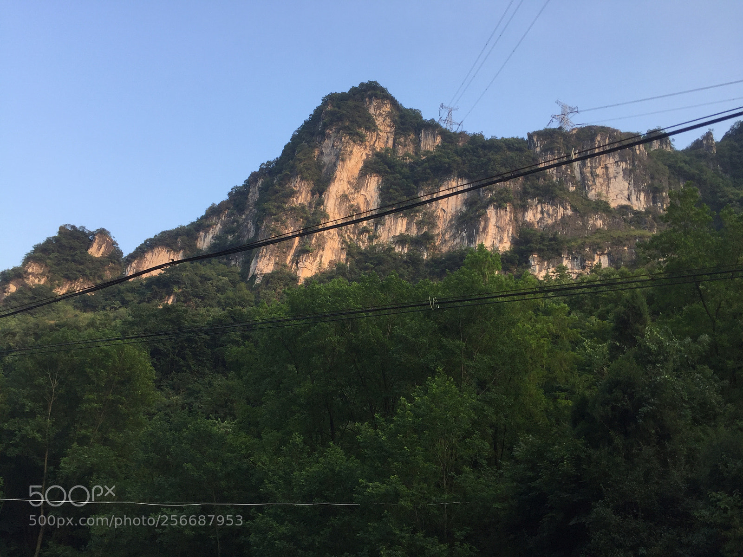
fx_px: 622
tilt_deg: +27.8
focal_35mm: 29
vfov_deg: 48.2
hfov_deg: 61.7
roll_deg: -7.9
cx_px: 372
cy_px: 278
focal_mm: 4.15
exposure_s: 1/373
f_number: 2.2
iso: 32
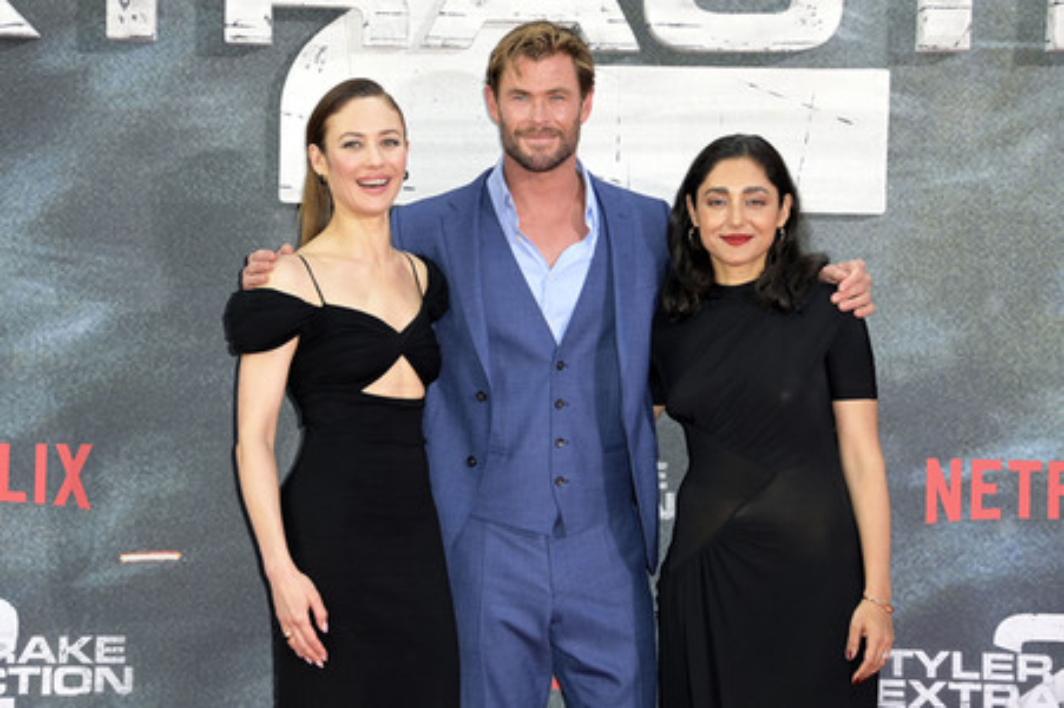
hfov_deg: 17.7
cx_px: 532
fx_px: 3426
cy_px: 354
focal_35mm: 116
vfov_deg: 11.8
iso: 400
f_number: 5.6
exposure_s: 1/250
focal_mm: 116
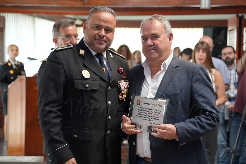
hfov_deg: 23.4
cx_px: 123
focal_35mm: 87
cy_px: 82
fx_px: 594
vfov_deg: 15.7
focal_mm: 87
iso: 2000
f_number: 5
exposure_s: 1/160
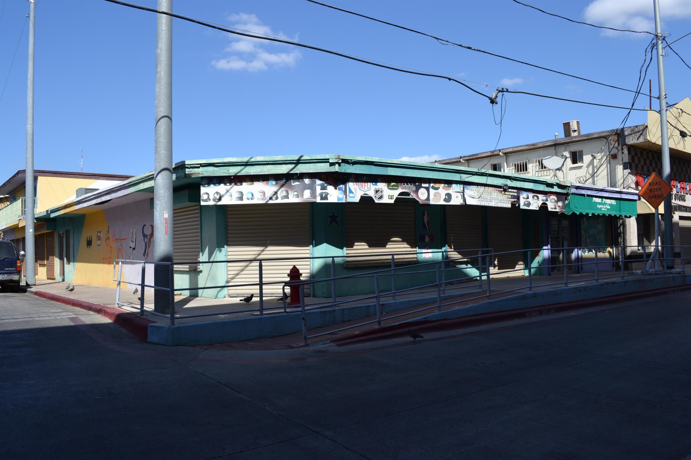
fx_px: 518
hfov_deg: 67.4
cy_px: 230
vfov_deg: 47.9
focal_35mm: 27
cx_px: 346
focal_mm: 18
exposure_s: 1/250
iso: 100
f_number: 8
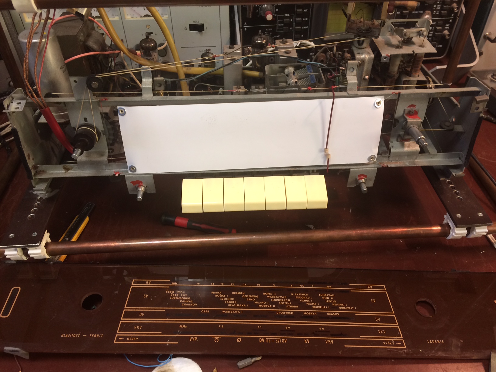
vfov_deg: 48.2
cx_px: 248
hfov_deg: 61.7
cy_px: 186
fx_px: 416
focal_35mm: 29
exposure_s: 1/33
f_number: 2.2
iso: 50
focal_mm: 4.15
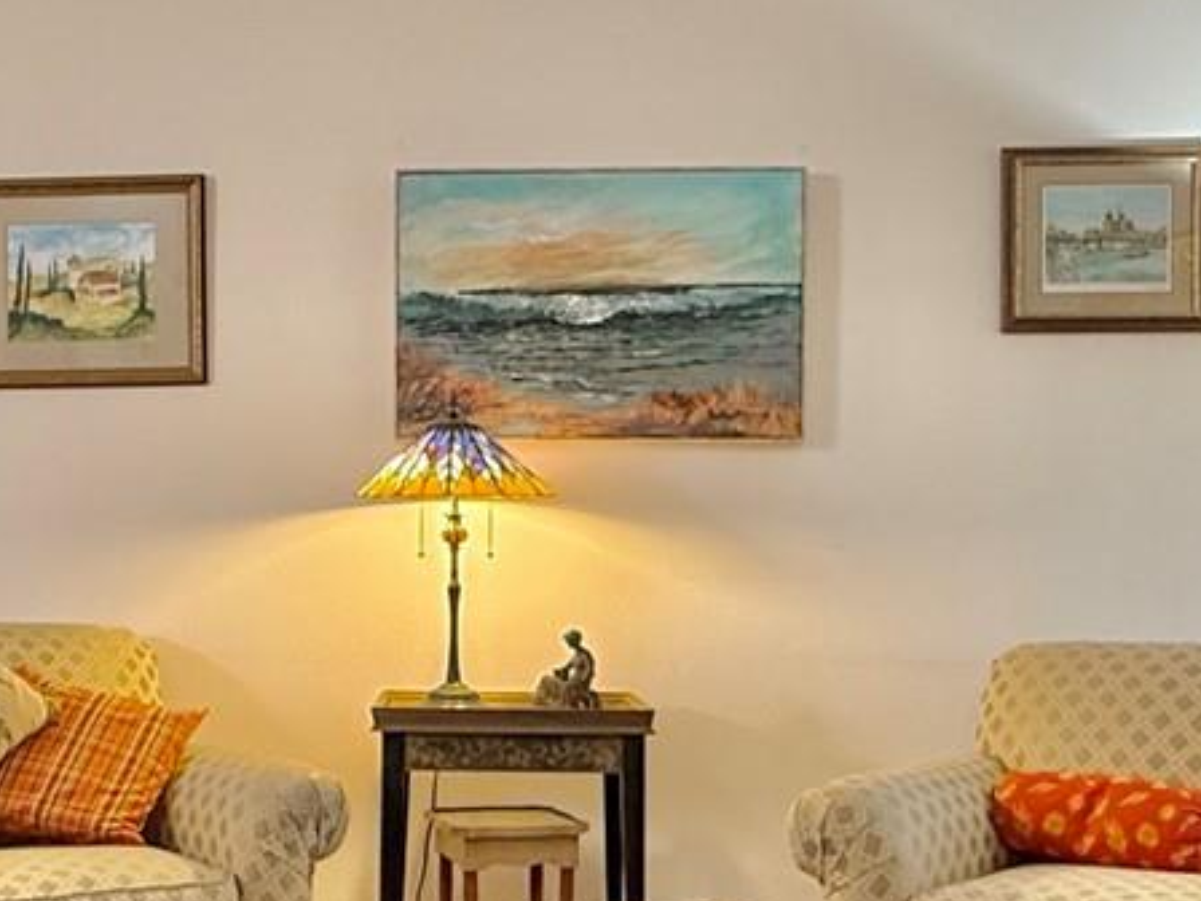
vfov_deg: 29.0
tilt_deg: +2.3
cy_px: 552
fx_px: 1735
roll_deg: -0.8
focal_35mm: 50
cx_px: 416
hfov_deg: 37.8
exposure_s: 1/60
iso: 250
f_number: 2.2
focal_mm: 2.22
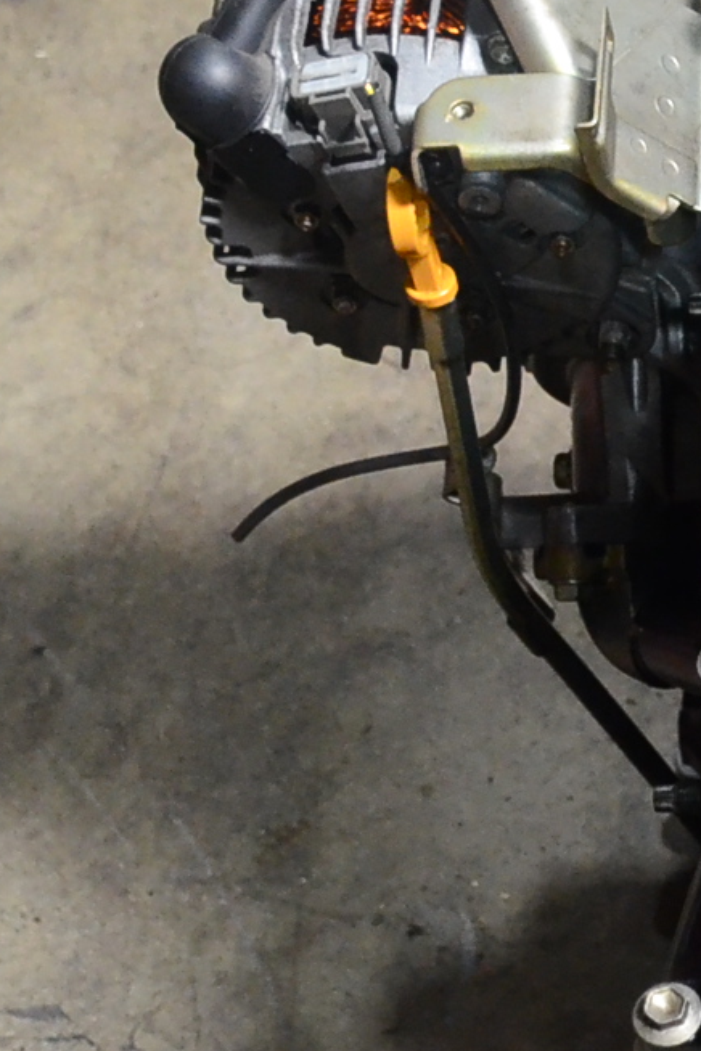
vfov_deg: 16.5
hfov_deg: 10.5
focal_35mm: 124
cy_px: 705
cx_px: 1185
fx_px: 3622
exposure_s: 1/80
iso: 2500
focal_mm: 22
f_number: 4.5
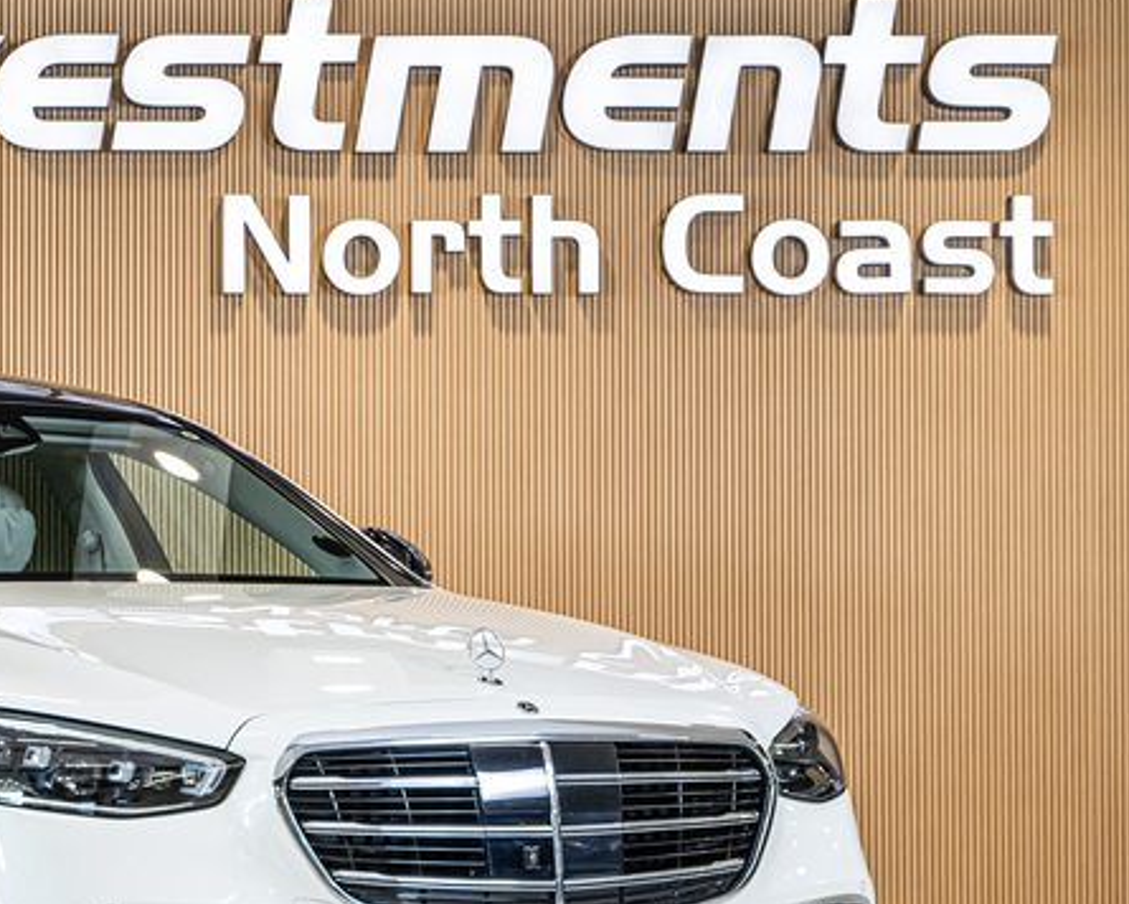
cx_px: 24
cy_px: 564
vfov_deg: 12.5
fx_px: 4110
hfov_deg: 15.4
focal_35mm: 123
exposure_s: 1/160
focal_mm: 57
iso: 640
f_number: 4
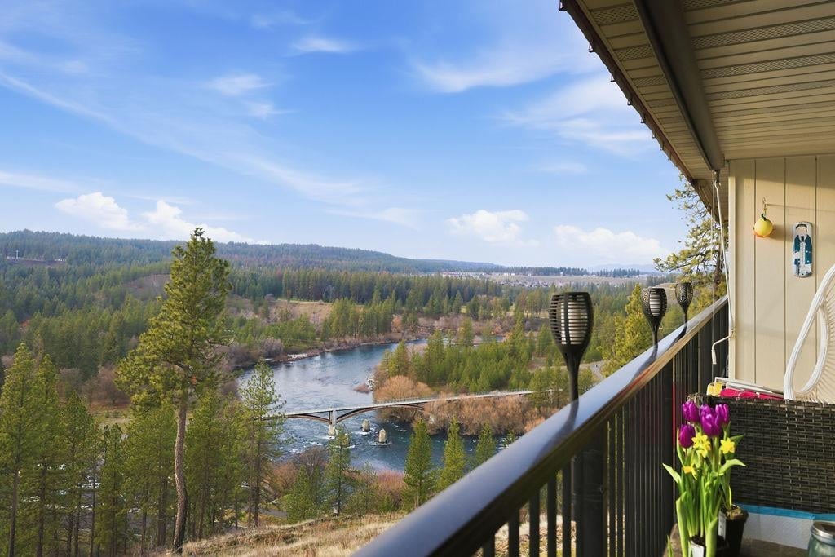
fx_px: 580
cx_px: 418
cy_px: 278
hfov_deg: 71.5
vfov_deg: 51.3
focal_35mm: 25
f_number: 4.5
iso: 100
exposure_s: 1/160
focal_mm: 25
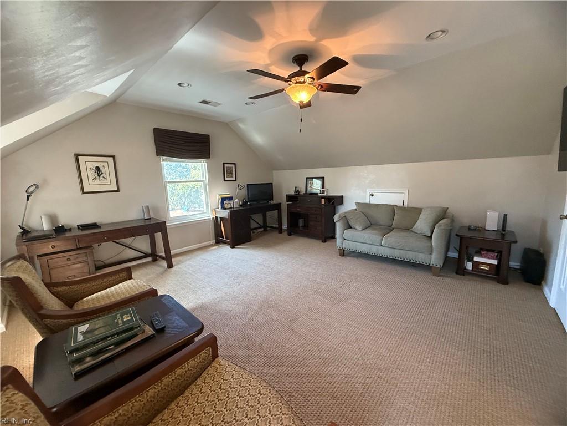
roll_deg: +1.1
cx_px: 284
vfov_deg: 85.7
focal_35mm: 14
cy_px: 213
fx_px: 229
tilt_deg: -8.9
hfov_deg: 102.1
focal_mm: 2.22
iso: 400
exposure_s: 1/60
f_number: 2.2
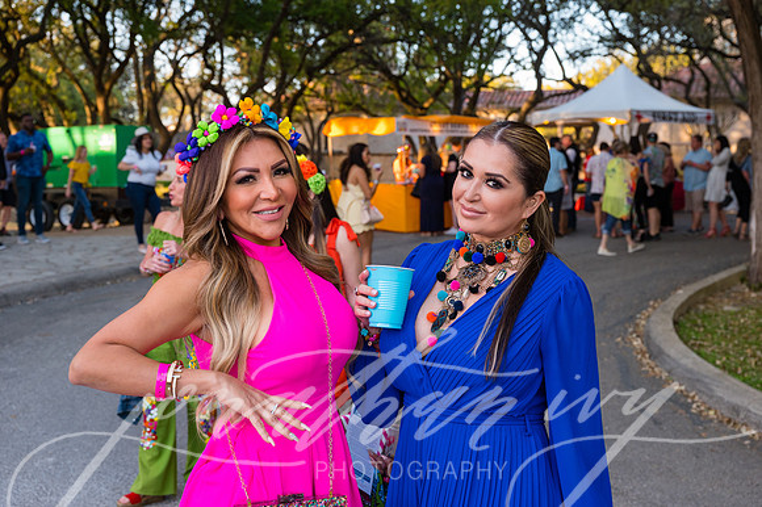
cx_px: 381
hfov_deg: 43.6
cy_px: 254
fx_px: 952
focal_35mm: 45
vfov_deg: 29.8
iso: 1250
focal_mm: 45
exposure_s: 1/320
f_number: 5.6
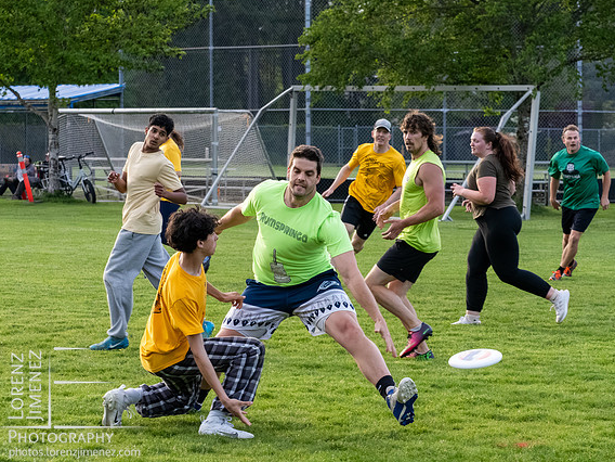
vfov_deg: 9.0
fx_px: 2914
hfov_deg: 12.0
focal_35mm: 164
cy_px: 195
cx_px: 261
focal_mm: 70
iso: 2500
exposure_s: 1/1000
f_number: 5.6
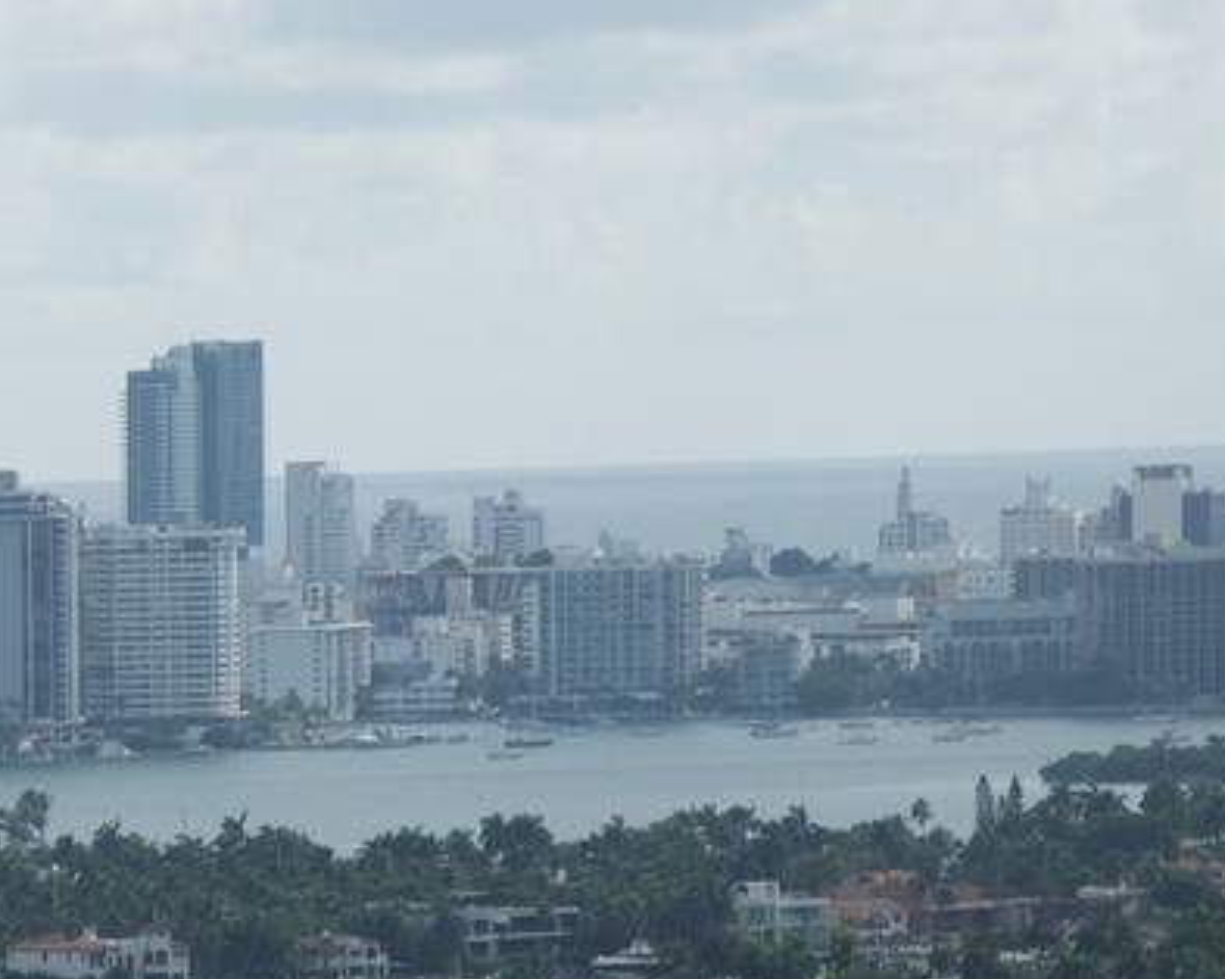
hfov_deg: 4.5
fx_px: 15437
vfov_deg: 3.6
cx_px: -1340
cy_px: 1333
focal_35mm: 426
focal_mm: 70
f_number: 5.3
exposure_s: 1/1250
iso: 200
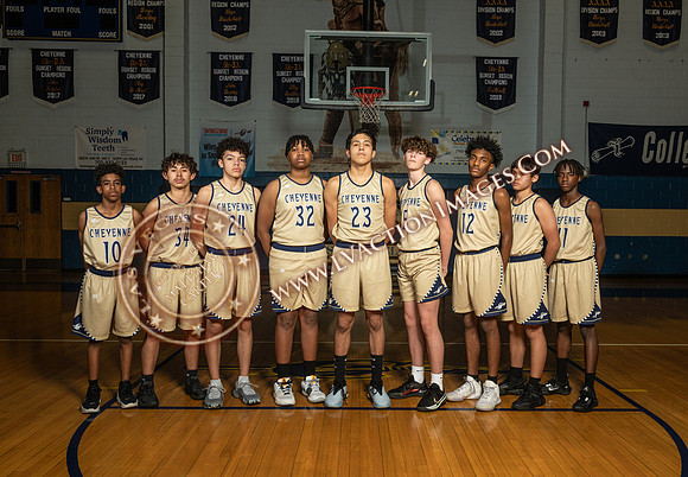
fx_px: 595
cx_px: 365
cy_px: 244
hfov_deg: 60.0
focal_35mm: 31
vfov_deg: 43.7
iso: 125
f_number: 7.1
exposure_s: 1/125
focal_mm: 29
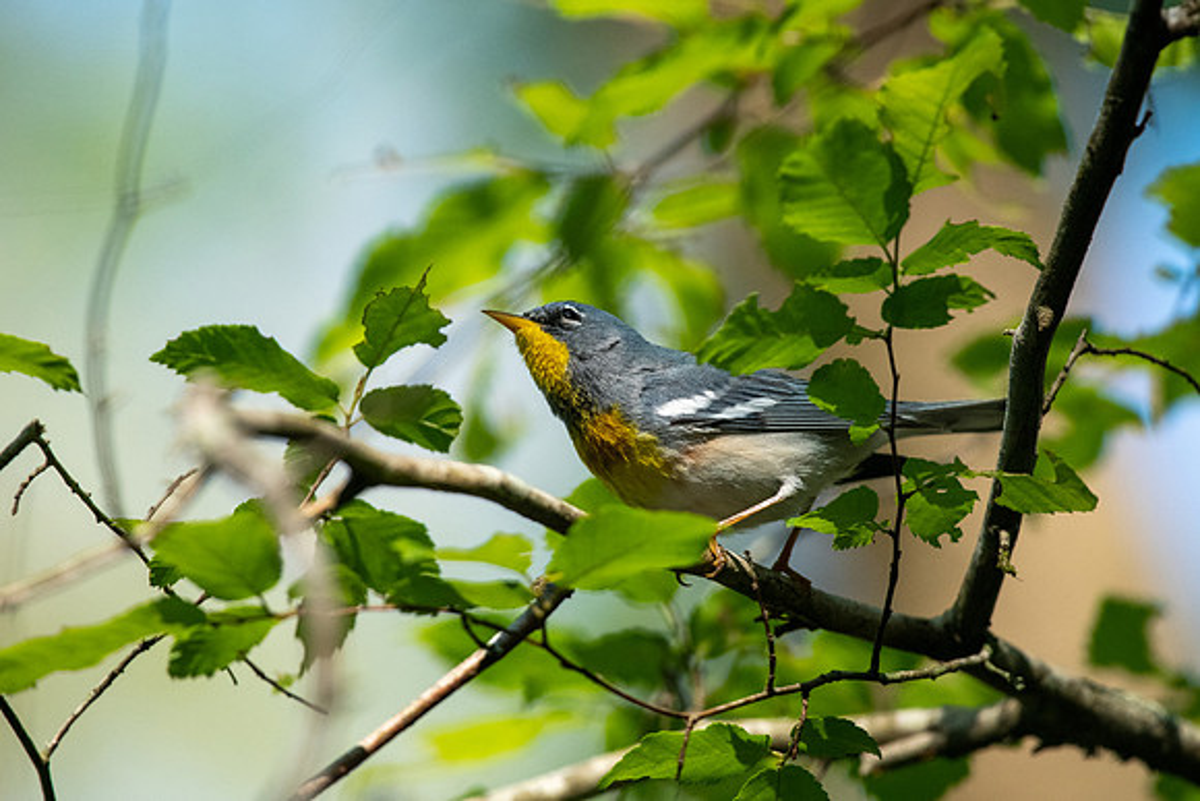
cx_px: 606
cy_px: 379
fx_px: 21940
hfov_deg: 3.1
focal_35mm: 658
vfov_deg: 2.1
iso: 1600
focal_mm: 500
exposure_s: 1/2500
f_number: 5.6
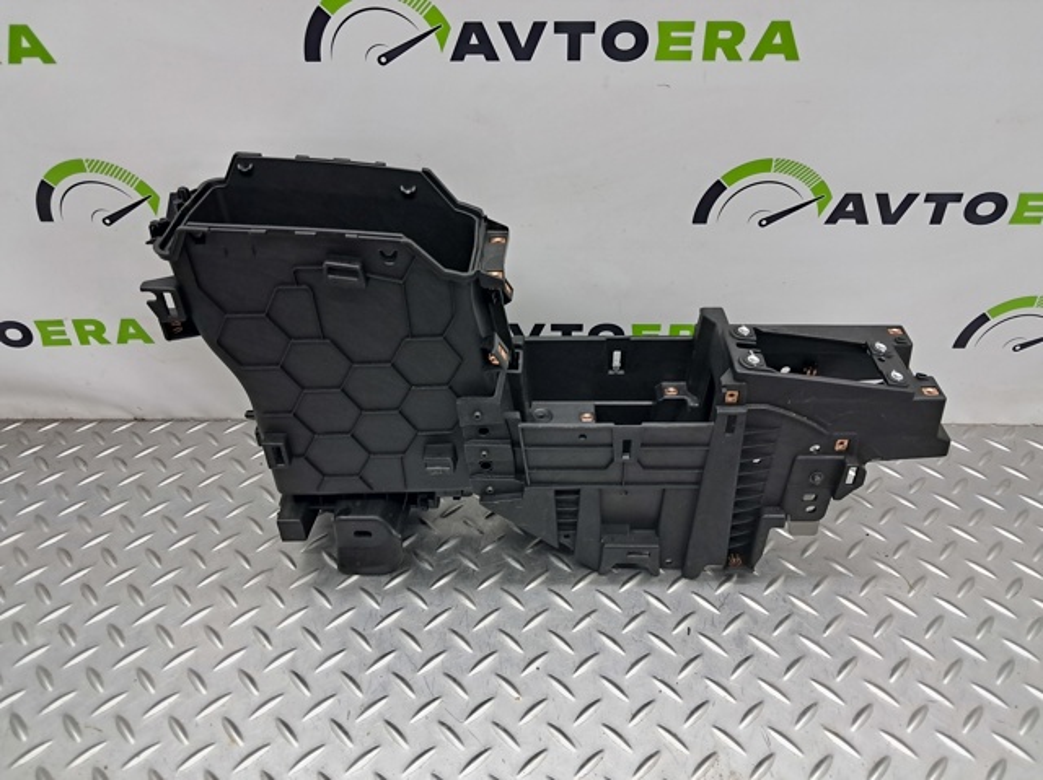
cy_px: 390
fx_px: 813
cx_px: 522
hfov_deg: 65.4
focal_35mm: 27
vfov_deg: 51.3
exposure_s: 1/50
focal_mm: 4
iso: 160
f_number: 1.8
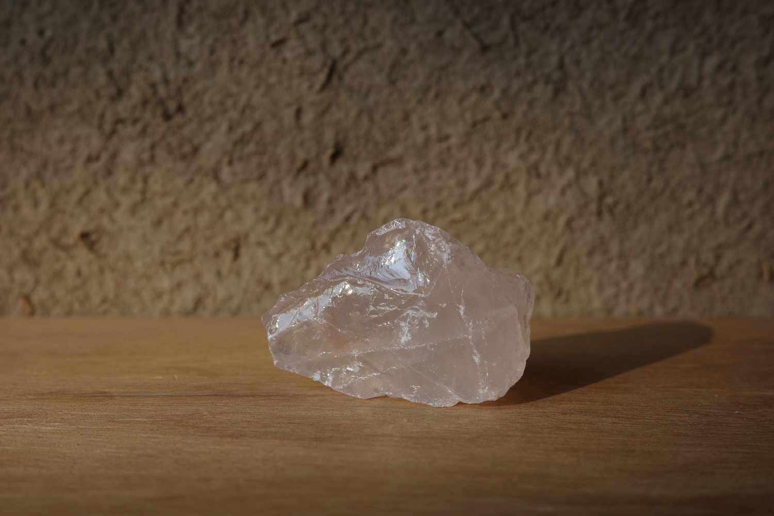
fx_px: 860
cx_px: 387
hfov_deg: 48.5
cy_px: 258
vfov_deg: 33.4
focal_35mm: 40
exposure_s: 1/320
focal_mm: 26
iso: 200
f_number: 4.5
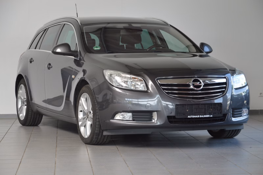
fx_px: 876
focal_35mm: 120
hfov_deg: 17.1
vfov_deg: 11.4
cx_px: 132
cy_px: 88
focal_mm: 80
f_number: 5.3
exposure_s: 1/80
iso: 400
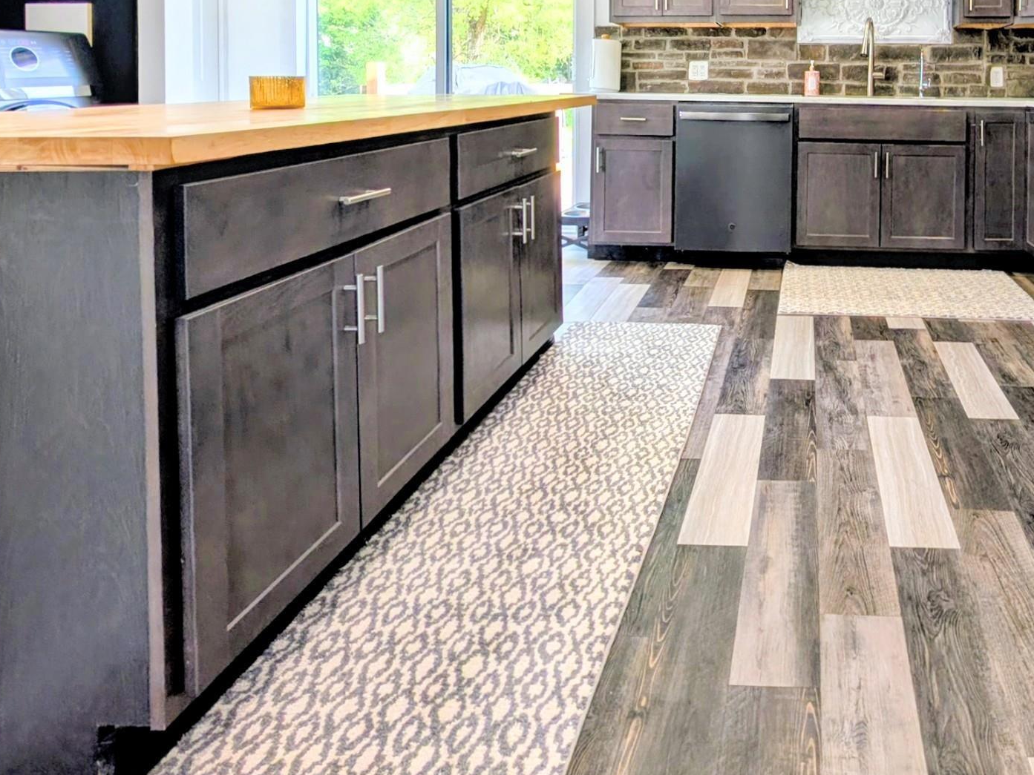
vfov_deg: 53.5
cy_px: 79
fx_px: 657
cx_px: 794
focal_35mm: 22
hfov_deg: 70.4
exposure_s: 1/205
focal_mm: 2.02
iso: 48
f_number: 1.7
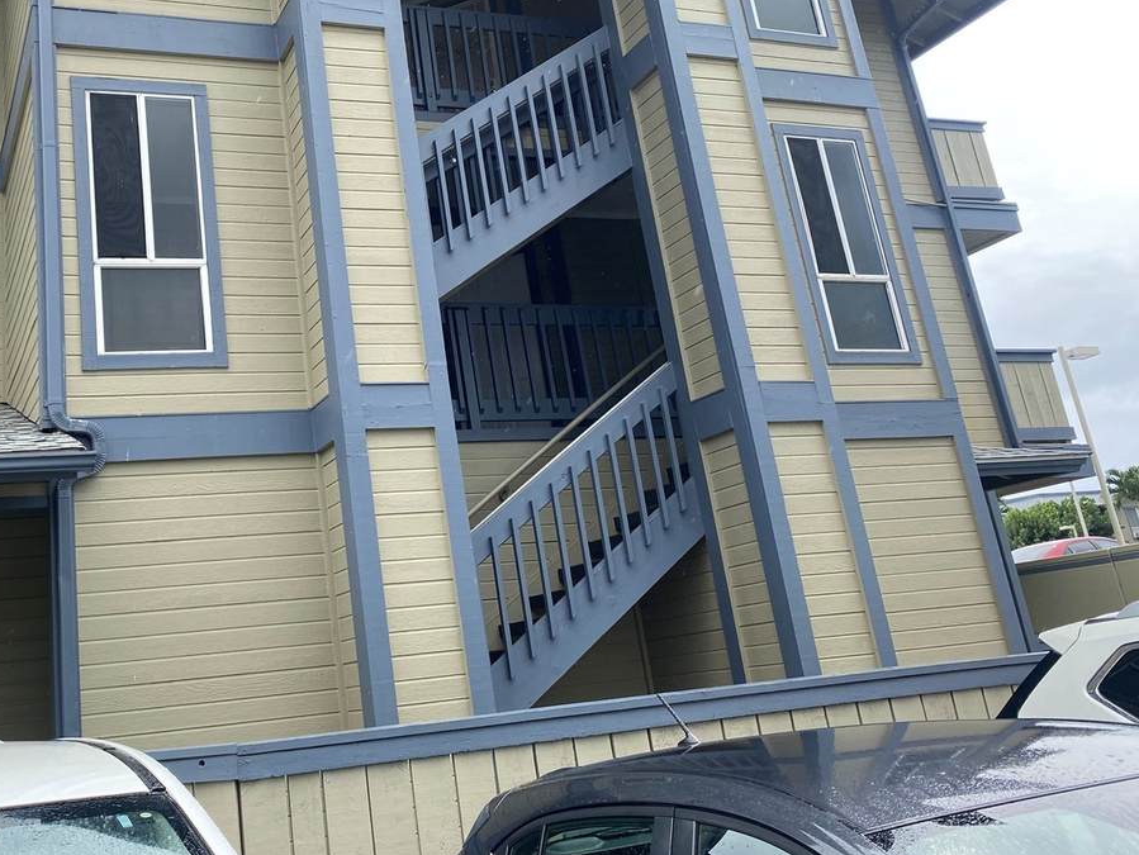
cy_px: 280
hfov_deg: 49.0
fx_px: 1218
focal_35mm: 37
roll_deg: +5.4
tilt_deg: +18.1
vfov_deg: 38.2
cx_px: 348
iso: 32
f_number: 1.8
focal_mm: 4.25
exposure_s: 1/633
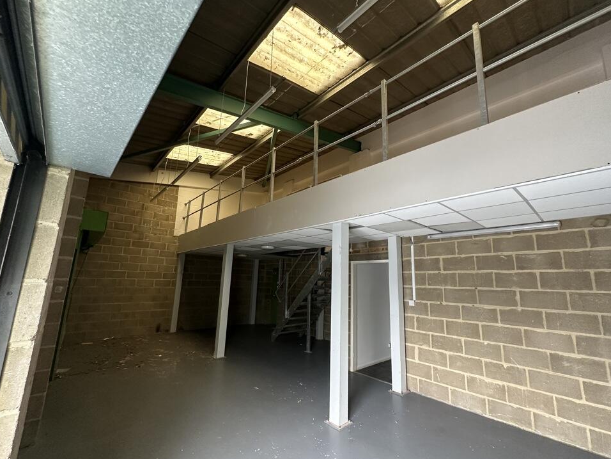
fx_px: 265
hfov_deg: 98.1
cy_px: 233
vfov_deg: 81.7
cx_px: 318
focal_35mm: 15
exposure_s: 1/89
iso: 320
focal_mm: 2.22
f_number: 2.2
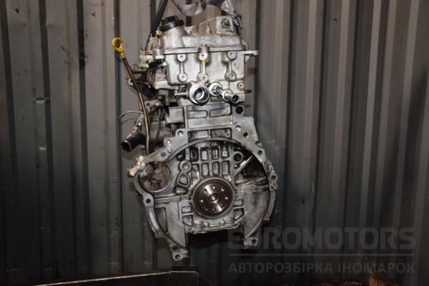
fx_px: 429
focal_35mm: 36
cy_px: 143
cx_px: 214
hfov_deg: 53.1
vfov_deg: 36.9
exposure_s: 1/60
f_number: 5
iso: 800
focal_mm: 24
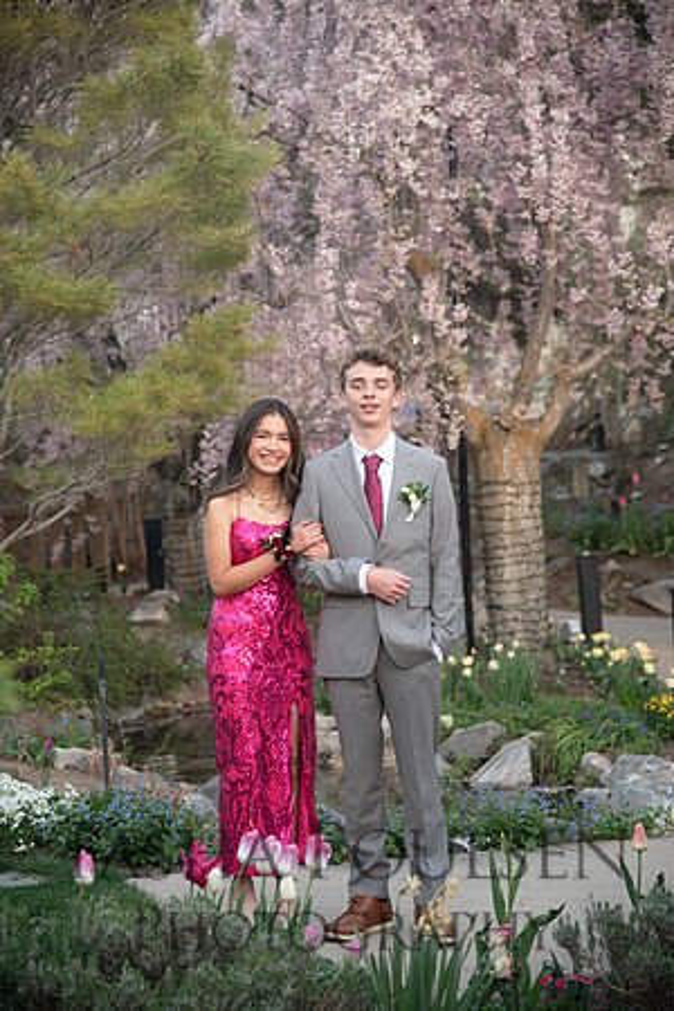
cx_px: 337
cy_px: 506
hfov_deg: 16.1
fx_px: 2387
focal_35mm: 85
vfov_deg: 23.9
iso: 800
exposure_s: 1/125
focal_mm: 85
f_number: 4
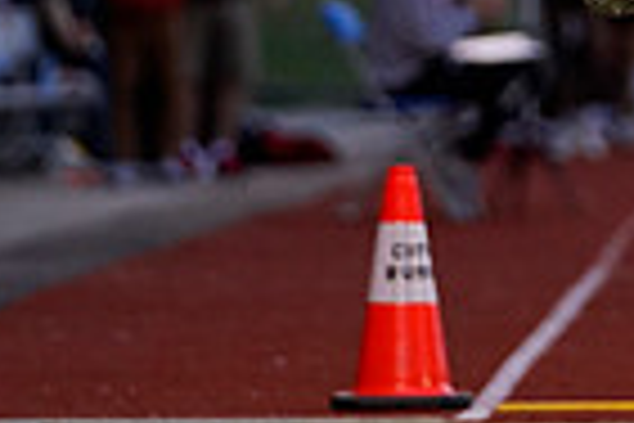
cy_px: -331
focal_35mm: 621
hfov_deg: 3.3
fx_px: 10936
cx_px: 800
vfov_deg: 2.2
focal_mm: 151
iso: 2500
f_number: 2.8
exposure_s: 1/1600
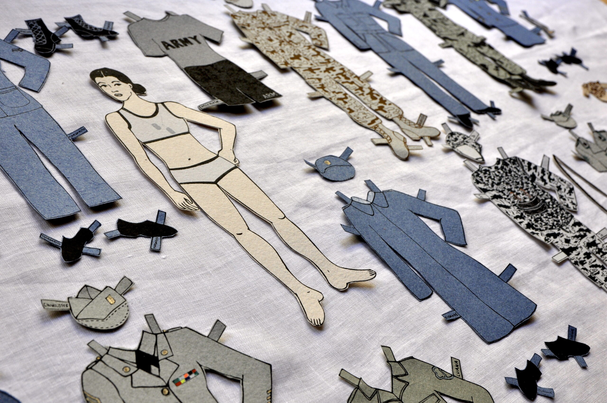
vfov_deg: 31.8
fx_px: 707
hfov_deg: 46.5
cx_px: 304
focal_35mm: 42
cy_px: 202
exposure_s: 1/60
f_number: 8
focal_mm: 28
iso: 400
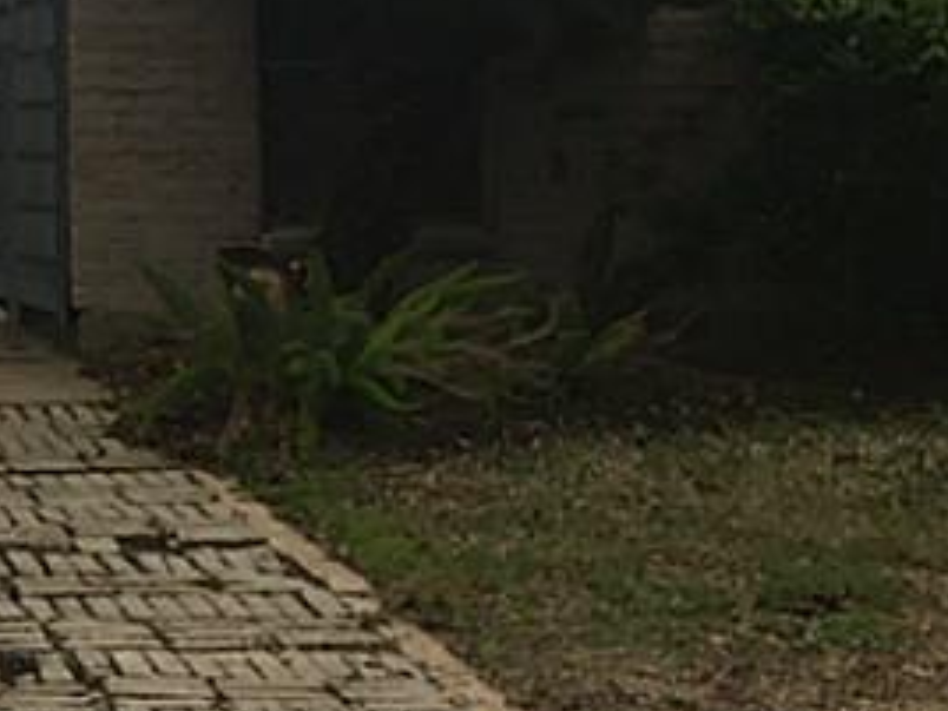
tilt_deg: +1.2
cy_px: 85
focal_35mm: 111
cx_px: -428
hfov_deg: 16.3
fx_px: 3040
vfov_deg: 13.2
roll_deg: -0.4
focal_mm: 4.15
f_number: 2.2
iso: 32
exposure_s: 1/732
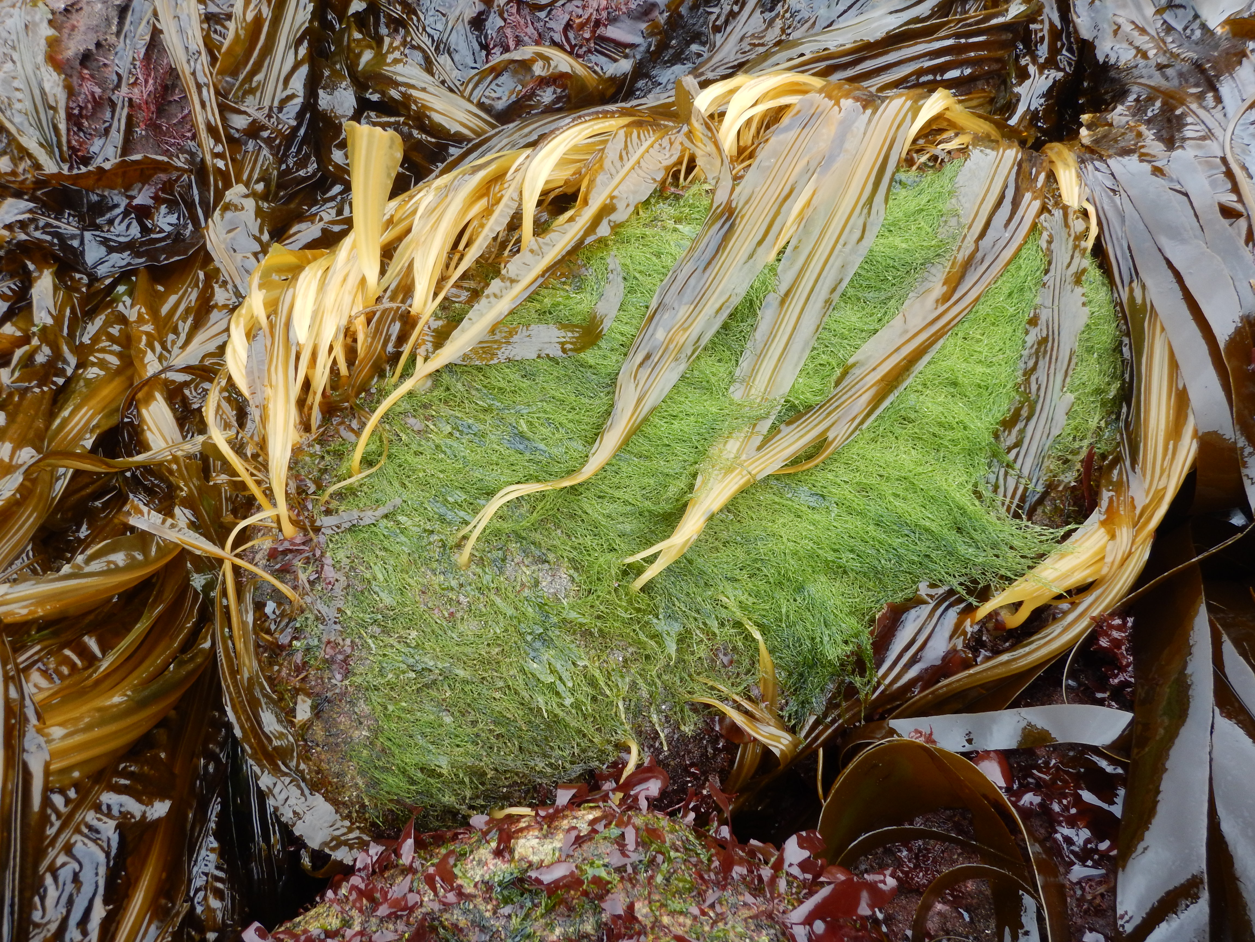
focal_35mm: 34
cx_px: 628
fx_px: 1233
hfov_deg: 54.0
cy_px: 471
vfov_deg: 41.8
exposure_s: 1/50
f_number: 4.2
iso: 125
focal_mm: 6.1
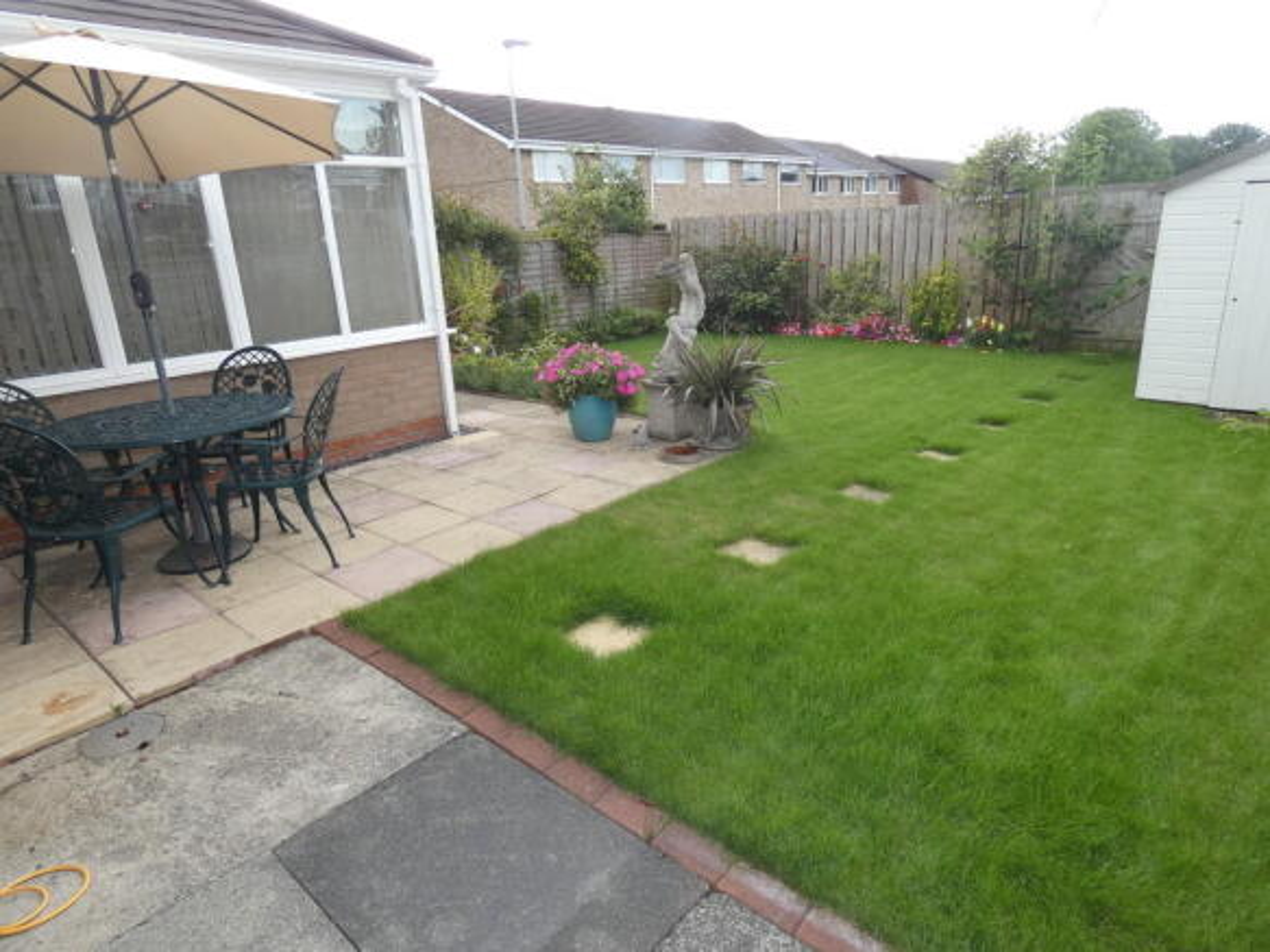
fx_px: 734
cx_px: 635
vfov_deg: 66.0
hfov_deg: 81.8
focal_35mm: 20
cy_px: 476
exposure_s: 1/200
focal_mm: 3.6
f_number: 3.5
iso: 80
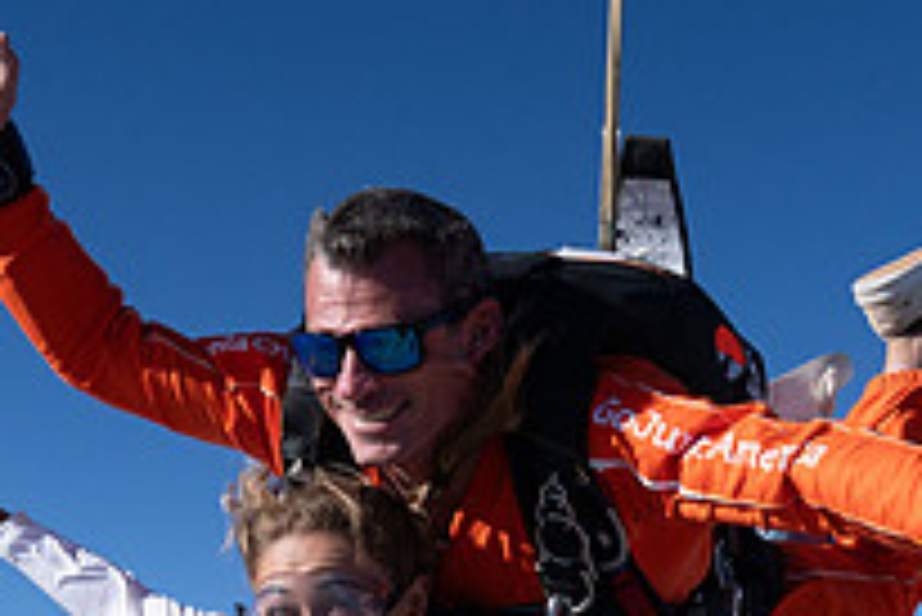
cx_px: 472
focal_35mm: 68
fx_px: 1743
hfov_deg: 29.6
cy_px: 501
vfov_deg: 19.8
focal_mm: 24
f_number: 10
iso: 800
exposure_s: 1/2000
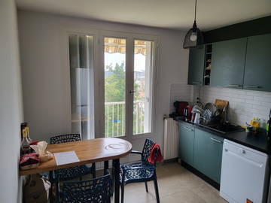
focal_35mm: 26
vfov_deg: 53.1
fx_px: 204
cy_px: 102
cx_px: 136
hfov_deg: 67.3
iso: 160
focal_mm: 5.4
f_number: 1.8
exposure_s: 1/50
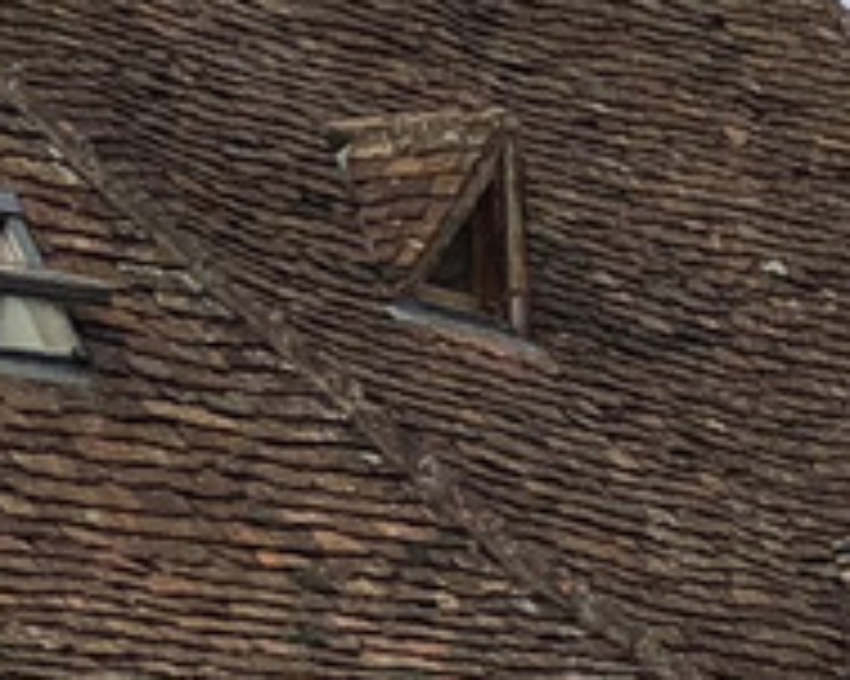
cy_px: 1072
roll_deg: +0.5
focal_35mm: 231
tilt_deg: +2.8
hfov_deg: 7.8
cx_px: 2001
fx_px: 5808
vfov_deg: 6.6
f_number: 1.8
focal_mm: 4
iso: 20
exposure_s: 1/695
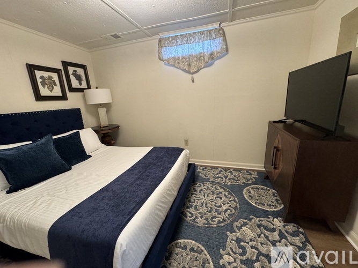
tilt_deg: -15.1
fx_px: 145
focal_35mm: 14
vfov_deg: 85.7
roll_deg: +2.9
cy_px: 134
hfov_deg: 102.1
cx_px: 179
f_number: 2.2
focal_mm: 2.22
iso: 320
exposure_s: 1/60
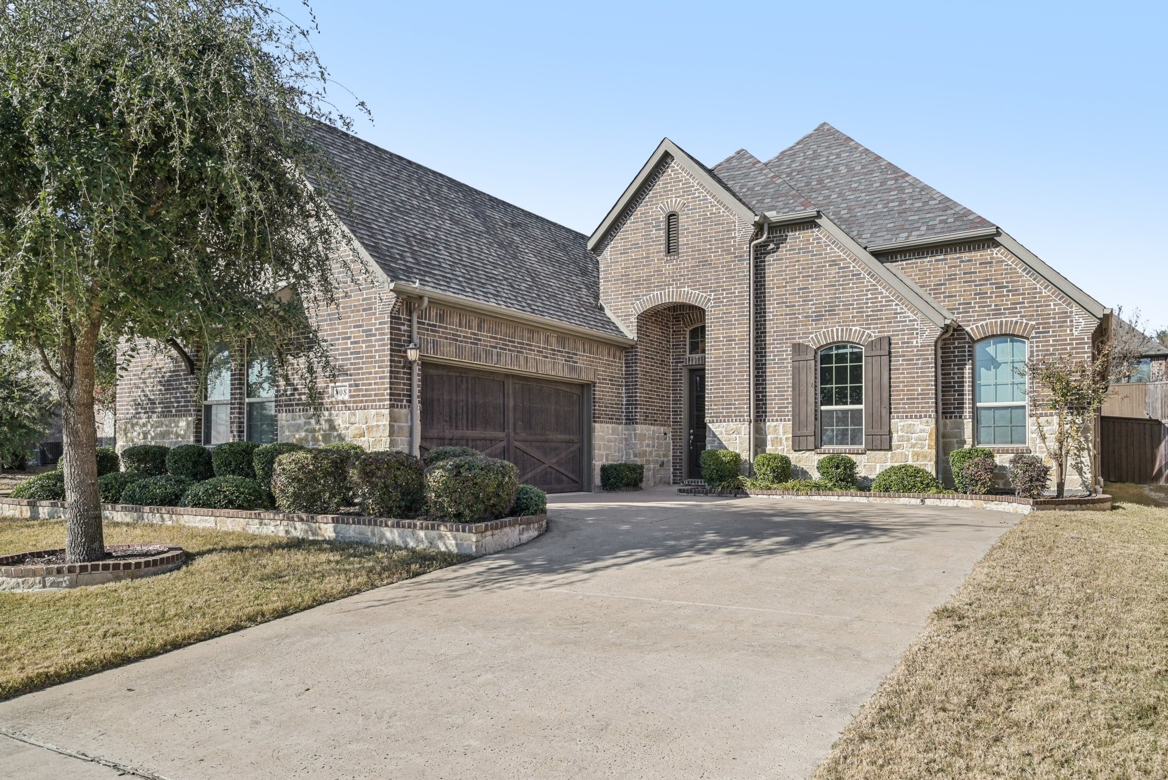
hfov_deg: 73.7
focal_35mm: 24
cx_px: 584
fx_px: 779
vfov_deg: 53.2
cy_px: 390
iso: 400
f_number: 8
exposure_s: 1/1000
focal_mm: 24
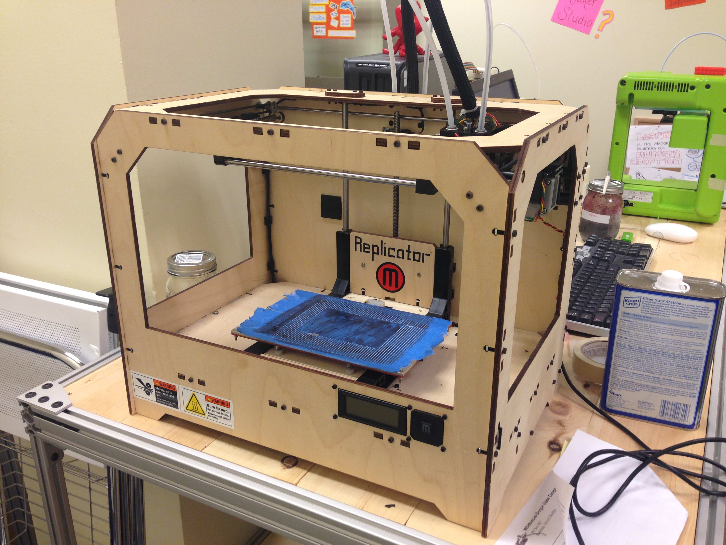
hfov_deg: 55.4
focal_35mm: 33
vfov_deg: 42.9
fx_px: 692
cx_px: 363
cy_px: 272
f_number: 2.4
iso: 64
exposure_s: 1/20
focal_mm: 4.12
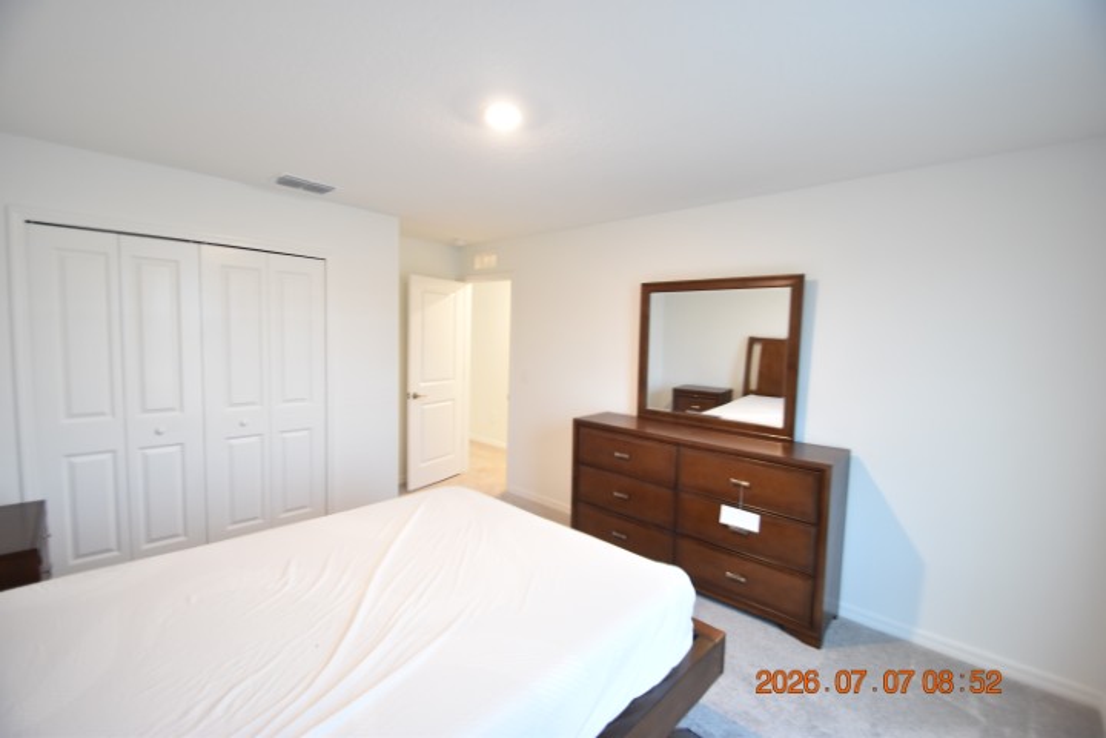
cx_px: 553
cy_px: 369
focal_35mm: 15
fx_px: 461
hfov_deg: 100.4
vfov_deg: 77.3
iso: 800
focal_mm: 10
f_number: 3.5
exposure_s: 1/20
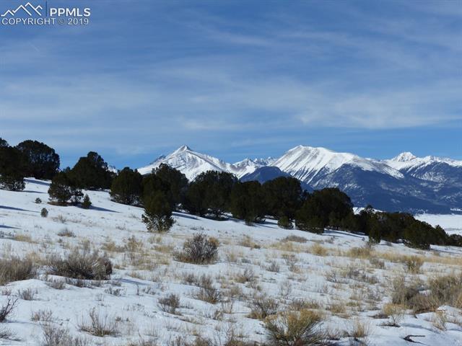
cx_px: 231
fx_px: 921
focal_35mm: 69
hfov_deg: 28.2
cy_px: 173
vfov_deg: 21.3
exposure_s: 1/1600
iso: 100
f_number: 5
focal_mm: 12.5
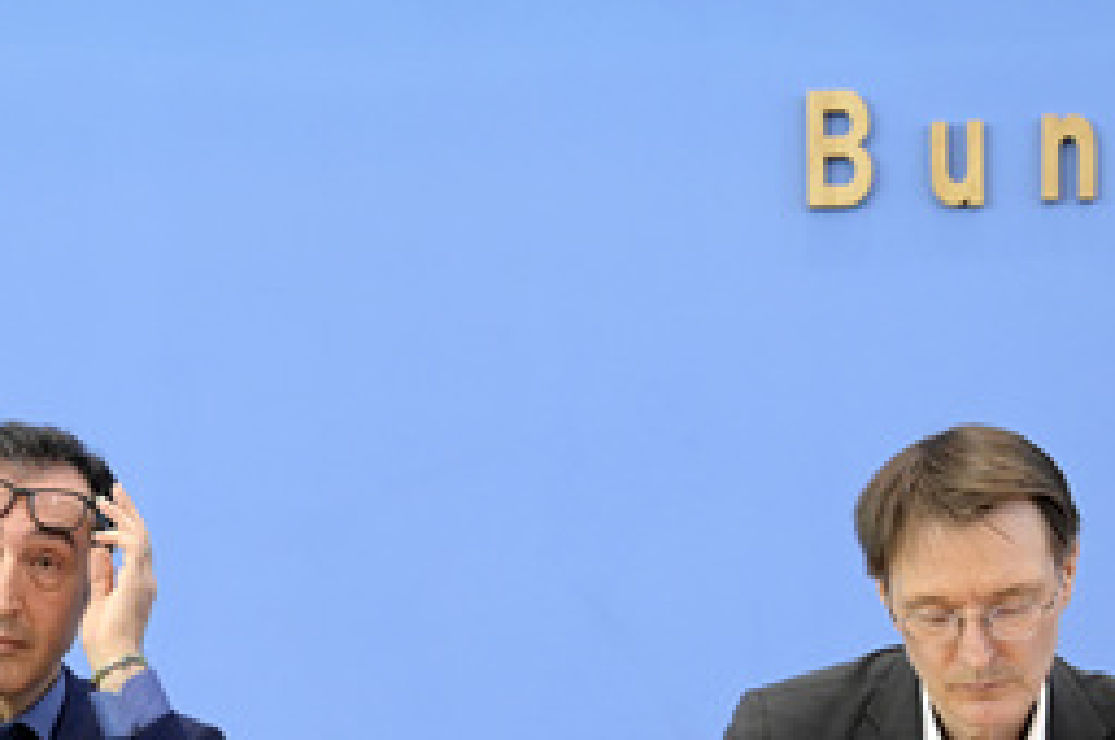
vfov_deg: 15.4
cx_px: 433
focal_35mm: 88
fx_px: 2722
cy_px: 557
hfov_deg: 23.1
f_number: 5
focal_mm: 50
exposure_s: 1/500
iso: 3200
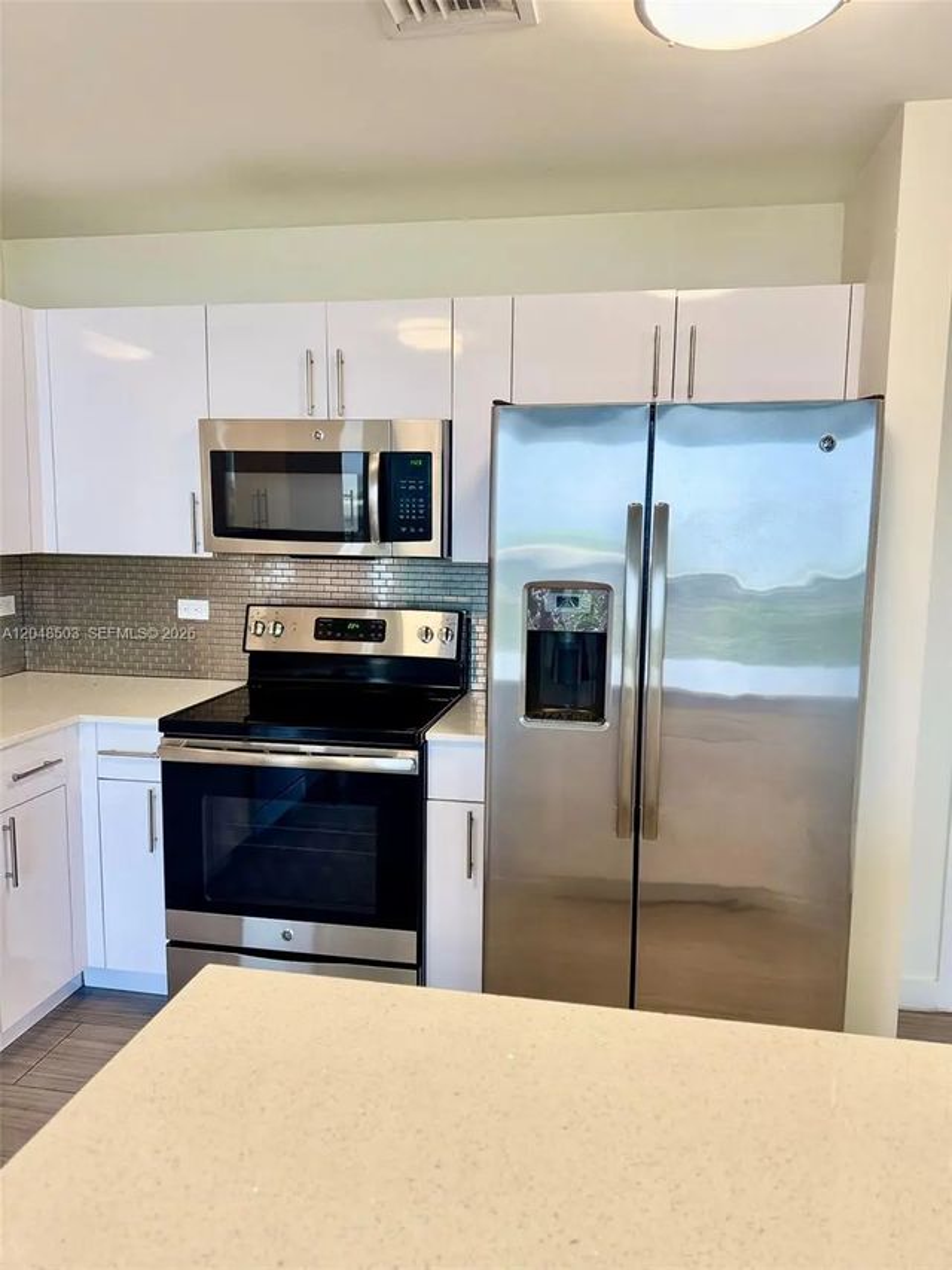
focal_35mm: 24
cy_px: 635
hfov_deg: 56.8
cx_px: 476
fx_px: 880
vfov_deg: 71.6
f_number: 1.78
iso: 125
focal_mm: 6.76
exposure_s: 1/60
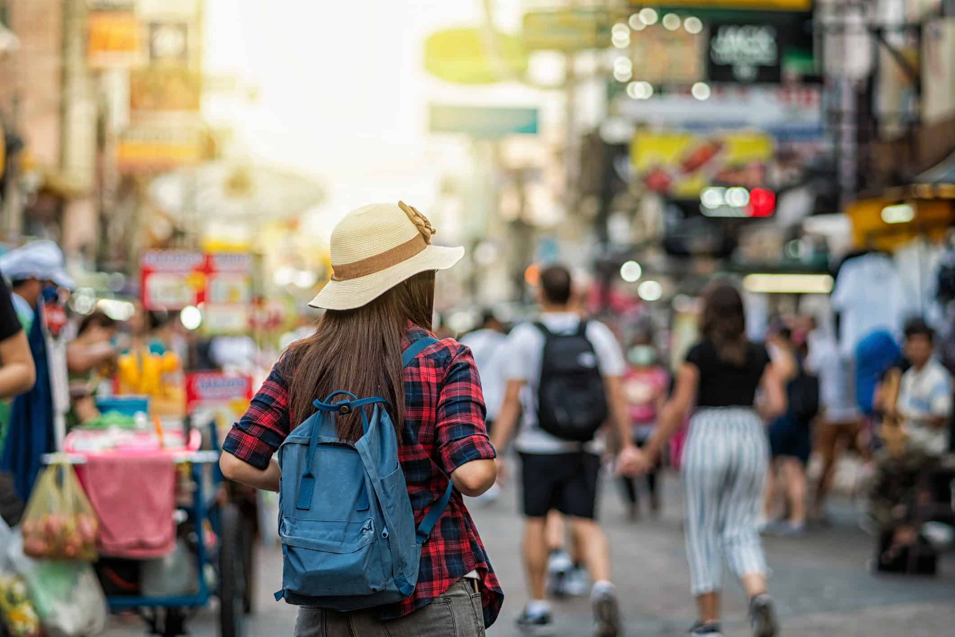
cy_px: 318
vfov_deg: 10.8
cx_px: 478
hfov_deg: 16.1
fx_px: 3382
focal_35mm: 128
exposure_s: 1/200
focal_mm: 85
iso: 100
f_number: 2
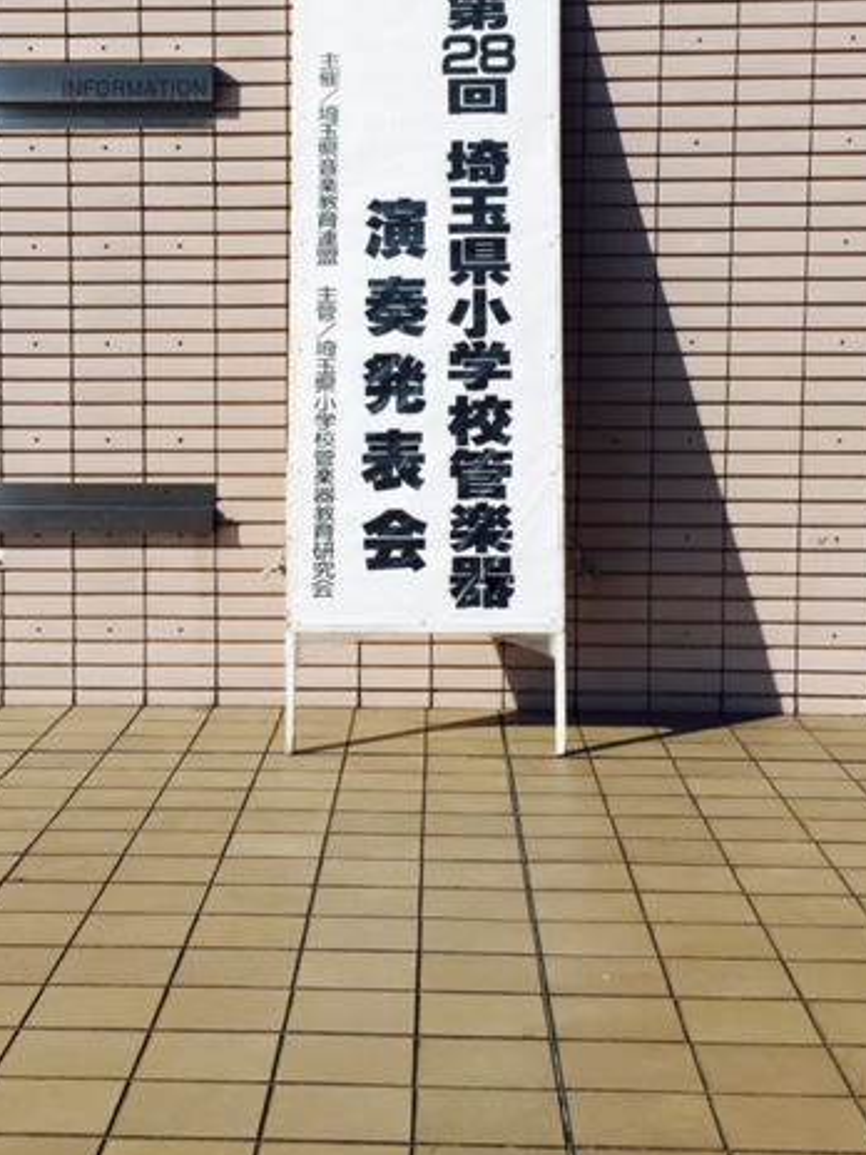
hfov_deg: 35.9
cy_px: 431
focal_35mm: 40
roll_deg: -1.0
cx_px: 383
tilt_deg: -4.1
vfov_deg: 46.4
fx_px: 1334
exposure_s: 1/3968
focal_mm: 4.15
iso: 32
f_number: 2.2
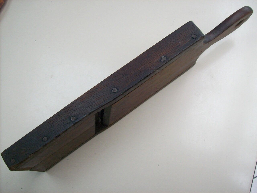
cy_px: 96
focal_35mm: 36
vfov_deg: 39.7
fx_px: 267
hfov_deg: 51.4
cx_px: 128
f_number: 2.7
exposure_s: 1/64
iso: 107
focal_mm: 6
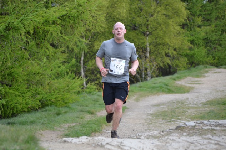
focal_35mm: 166
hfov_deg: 12.4
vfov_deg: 8.3
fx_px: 1041
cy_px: 71
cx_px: 112
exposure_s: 1/640
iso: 400
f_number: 4.5
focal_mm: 100
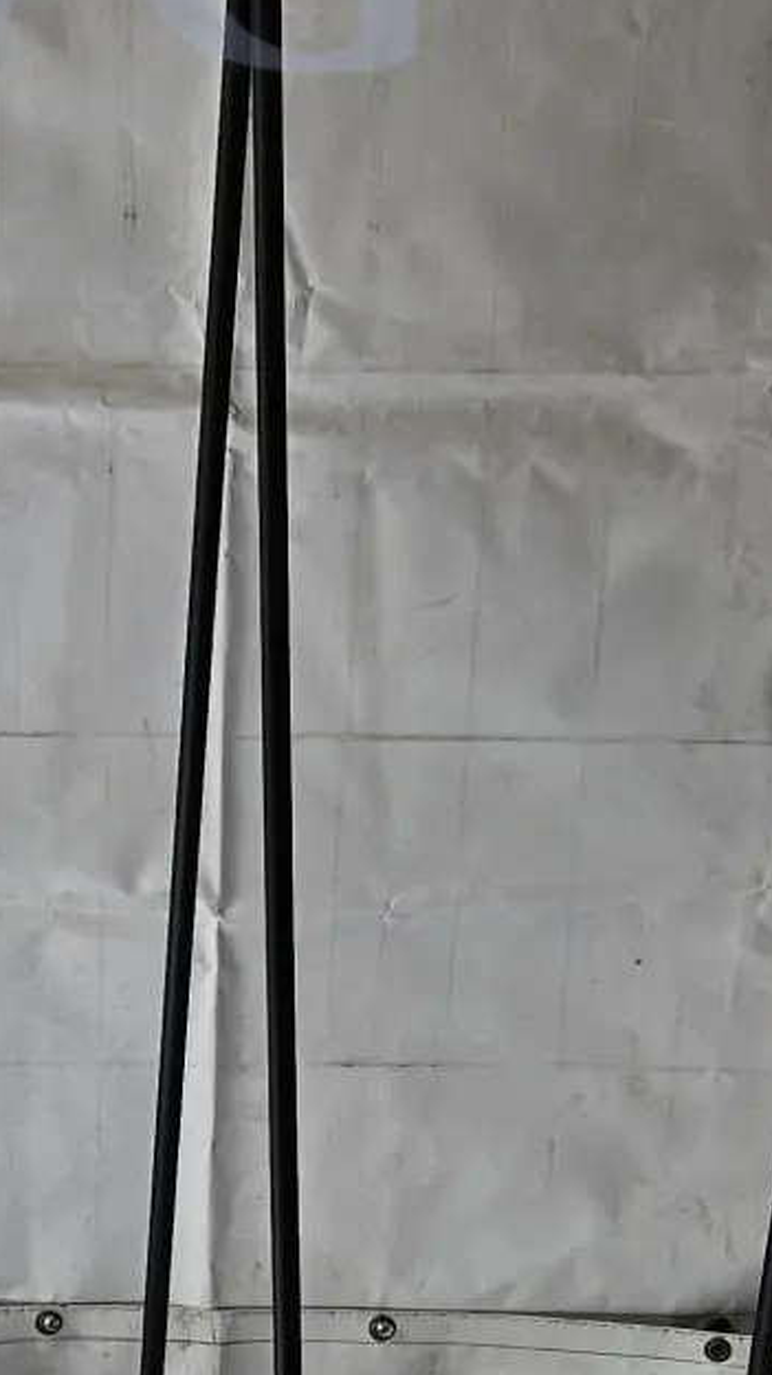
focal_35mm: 77
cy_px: 1012
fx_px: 2806
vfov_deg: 27.2
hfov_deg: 15.5
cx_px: 130
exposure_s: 1/100
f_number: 1.8
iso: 40
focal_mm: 5.4
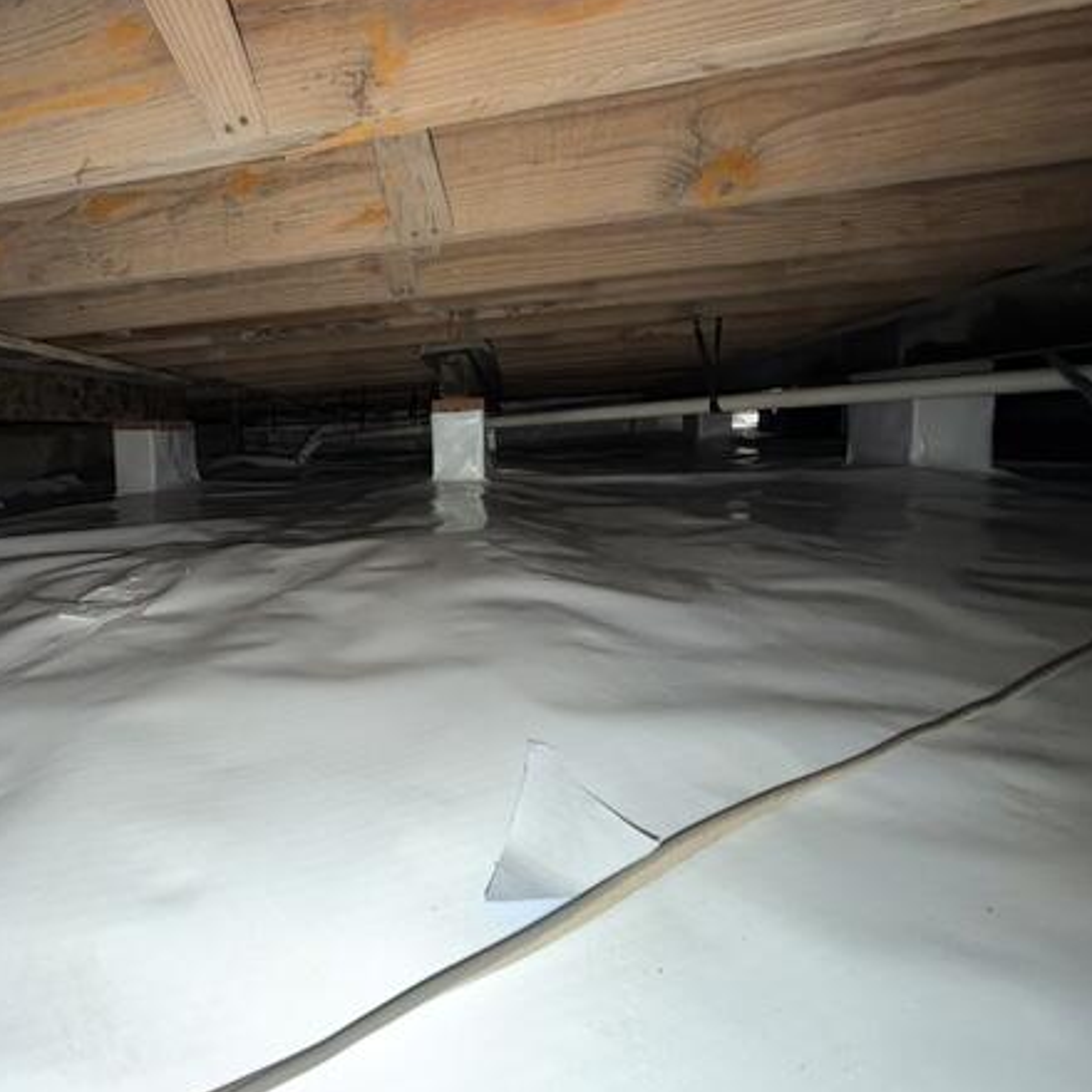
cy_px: 504
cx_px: 345
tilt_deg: -6.1
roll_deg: +3.5
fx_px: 642
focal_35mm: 18
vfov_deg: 80.6
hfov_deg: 77.5
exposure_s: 1/34
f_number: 2.2
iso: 160
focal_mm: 2.22
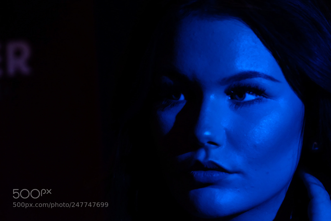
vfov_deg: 6.8
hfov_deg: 10.1
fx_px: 1867
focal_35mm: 203
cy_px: 110
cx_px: 166
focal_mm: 135
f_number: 5.6
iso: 5000
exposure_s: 1/125
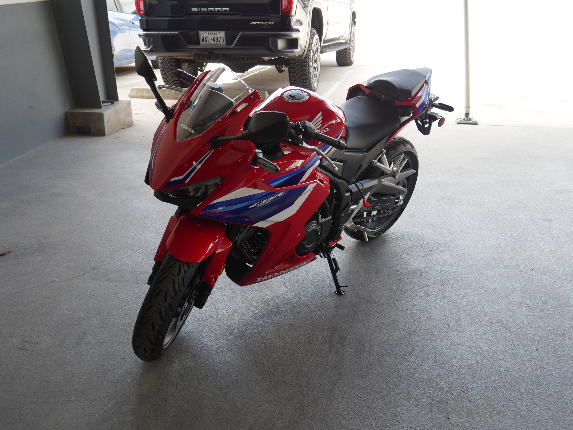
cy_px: 215
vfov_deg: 39.7
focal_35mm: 36
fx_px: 596
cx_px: 286
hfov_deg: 51.3
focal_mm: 18
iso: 200
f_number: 4.5
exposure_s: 1/125
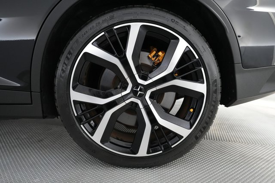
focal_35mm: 28
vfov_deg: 46.4
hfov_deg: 65.5
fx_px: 214
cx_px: 138
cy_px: 92
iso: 5000
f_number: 3.5
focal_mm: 28
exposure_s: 1/160
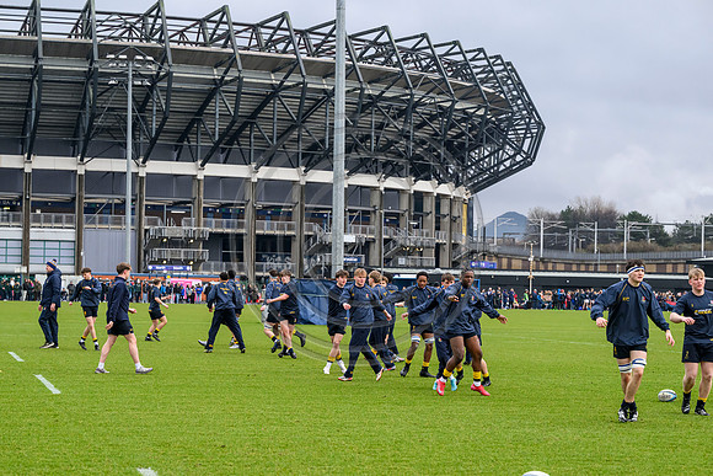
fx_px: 1822
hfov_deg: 22.1
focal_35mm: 92
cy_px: 238
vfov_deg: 14.9
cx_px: 356
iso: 2500
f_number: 5.6
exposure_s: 1/1000
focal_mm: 92
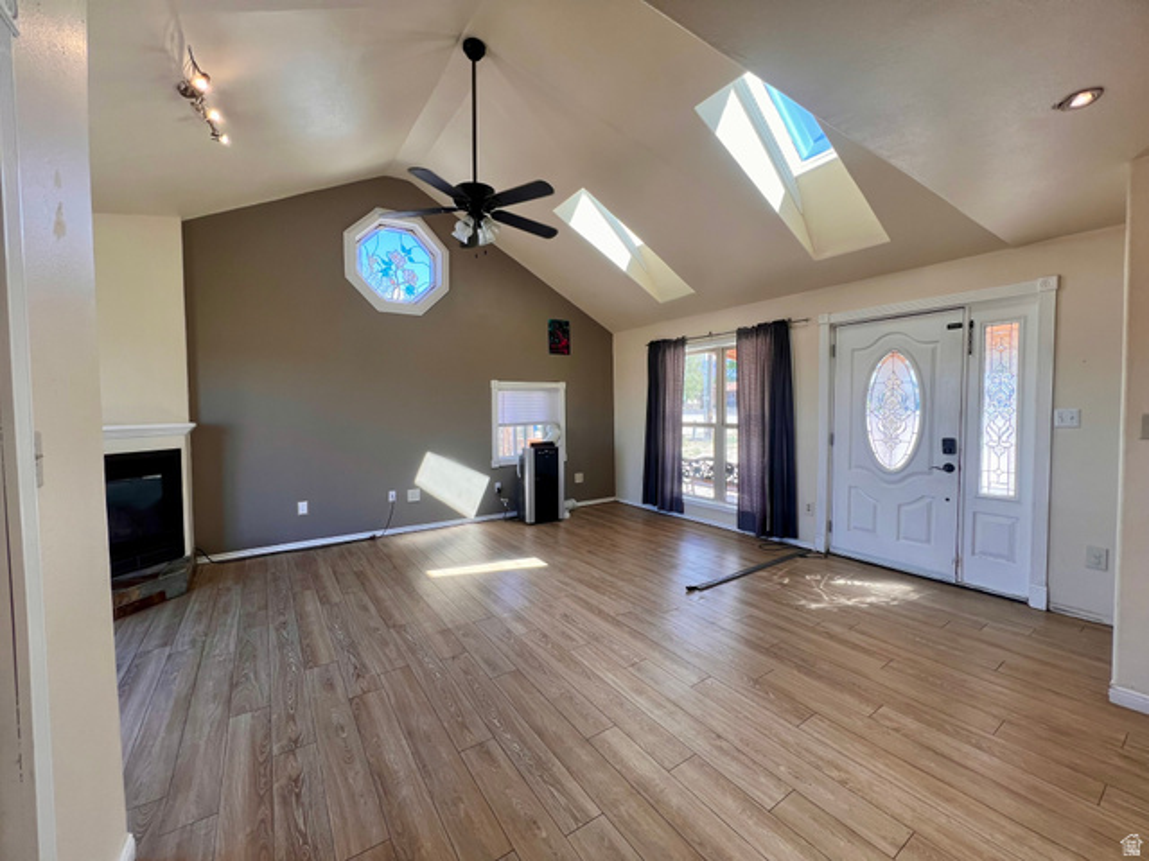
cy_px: 430
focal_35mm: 13
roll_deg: +0.6
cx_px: 574
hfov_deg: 106.2
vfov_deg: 89.9
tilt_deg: -2.3
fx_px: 432
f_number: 1.8
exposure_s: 1/120
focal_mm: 1.57
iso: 50
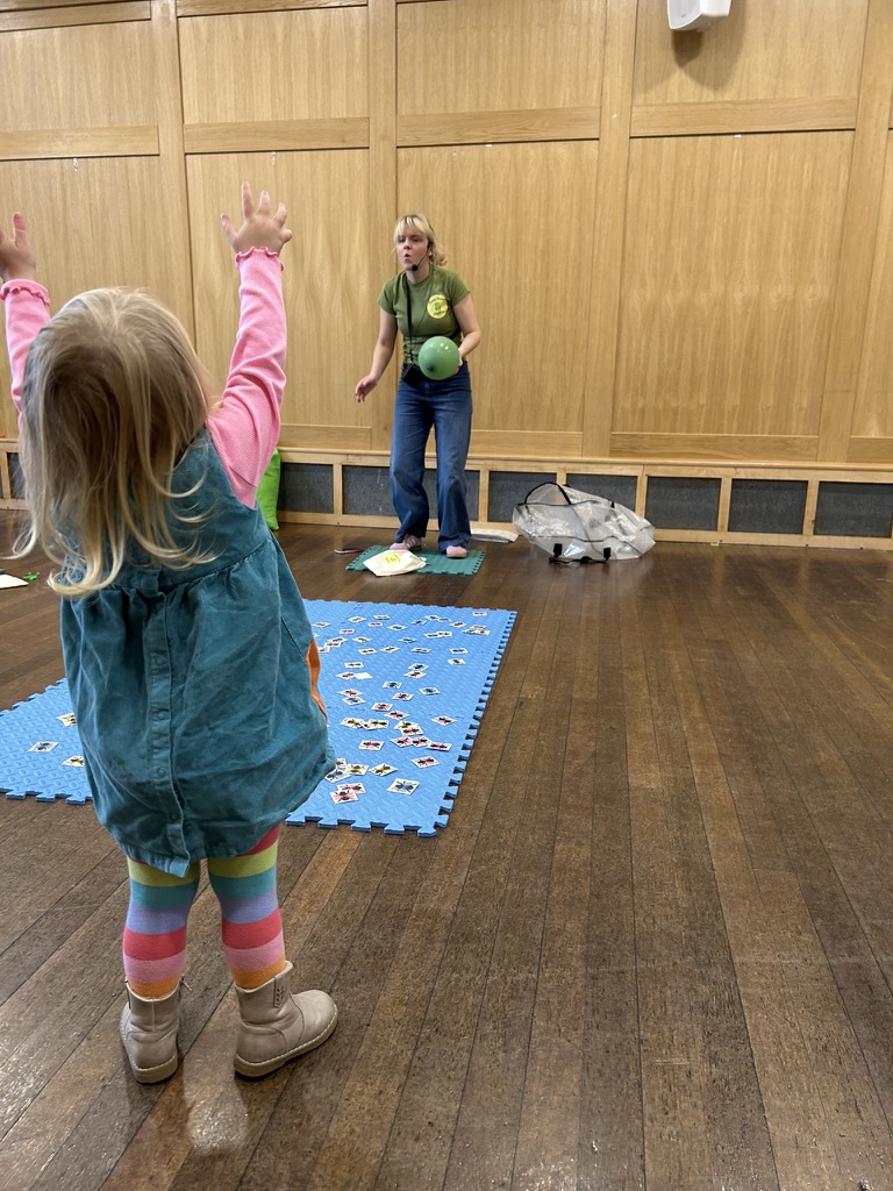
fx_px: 894
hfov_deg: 53.1
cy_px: 596
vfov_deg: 67.3
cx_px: 446
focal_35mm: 26
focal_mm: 5.7
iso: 80
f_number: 1.5
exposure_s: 1/50
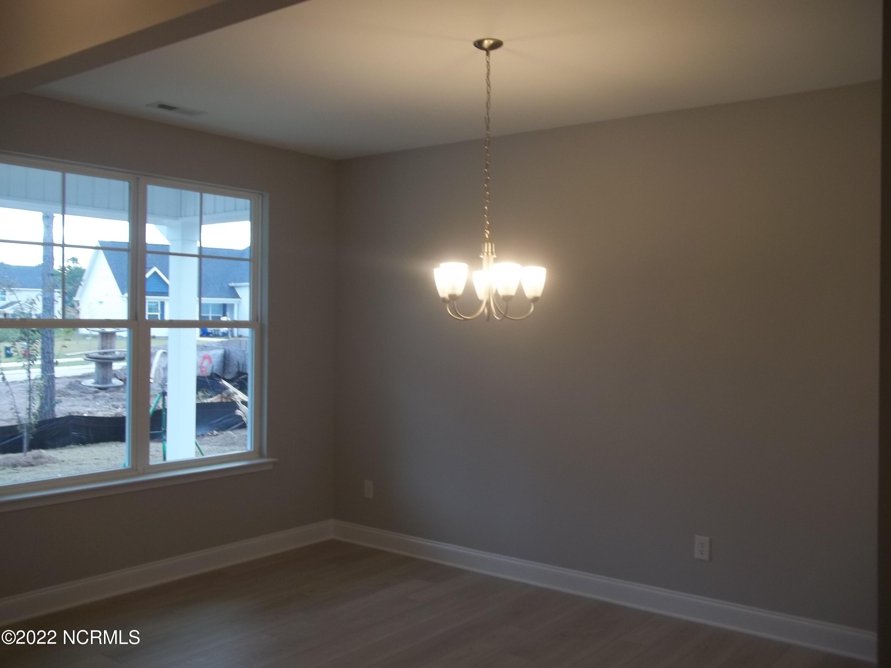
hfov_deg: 56.8
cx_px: 446
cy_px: 334
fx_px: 824
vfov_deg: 44.2
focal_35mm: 32
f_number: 2.9
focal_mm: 5.7
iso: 64
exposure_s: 1/50
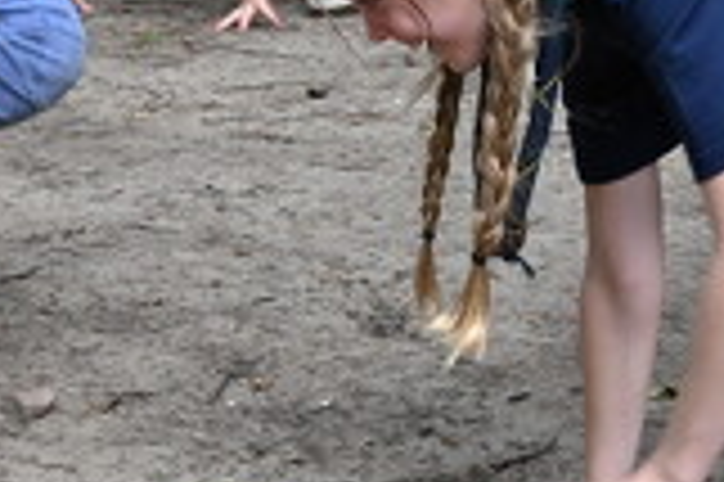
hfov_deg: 14.9
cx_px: 279
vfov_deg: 9.7
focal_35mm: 138
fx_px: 2772
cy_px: -212
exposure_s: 1/250
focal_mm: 28
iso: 220
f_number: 4
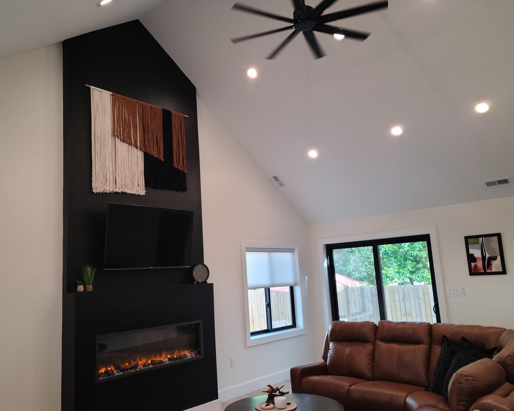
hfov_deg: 58.7
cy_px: 211
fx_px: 456
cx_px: 245
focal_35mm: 30
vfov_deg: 48.5
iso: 80
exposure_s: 1/60
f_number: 2
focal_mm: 5.9
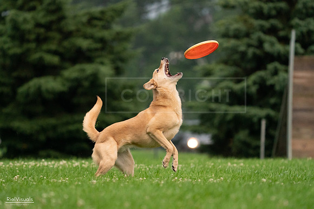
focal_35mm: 345
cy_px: 104
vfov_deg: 4.0
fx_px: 3013
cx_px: 157
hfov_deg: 6.0
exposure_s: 1/1600
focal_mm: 326
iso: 6400
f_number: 6.3
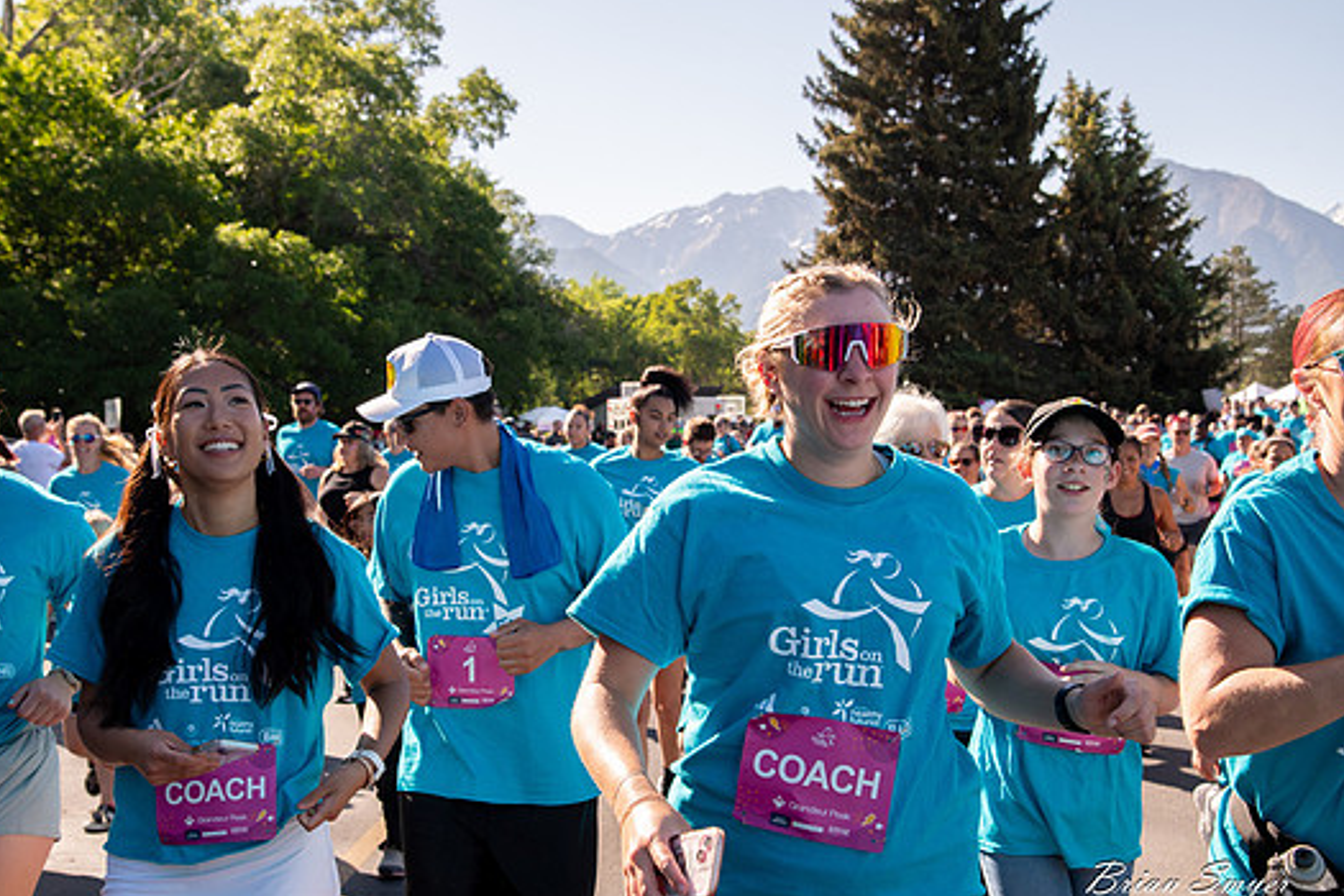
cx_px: 604
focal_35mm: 53
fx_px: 1979
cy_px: 456
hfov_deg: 37.5
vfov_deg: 25.5
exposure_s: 1/1000
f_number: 8
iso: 800
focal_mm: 48
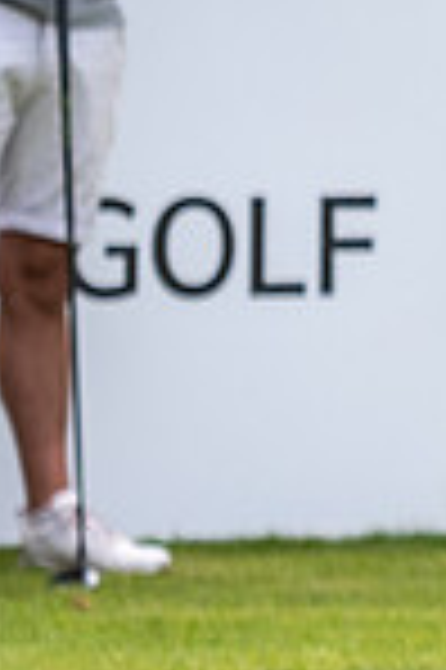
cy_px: 67
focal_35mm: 761
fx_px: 14174
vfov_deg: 2.7
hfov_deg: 1.8
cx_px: 1180
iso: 200
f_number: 2.8
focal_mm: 130
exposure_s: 1/1250
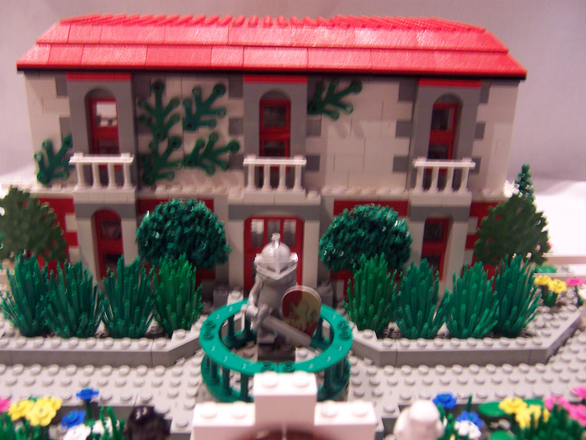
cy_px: 220
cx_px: 293
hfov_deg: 51.4
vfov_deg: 39.7
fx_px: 609
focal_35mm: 36
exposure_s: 1/8
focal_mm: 5.6
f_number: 2.8
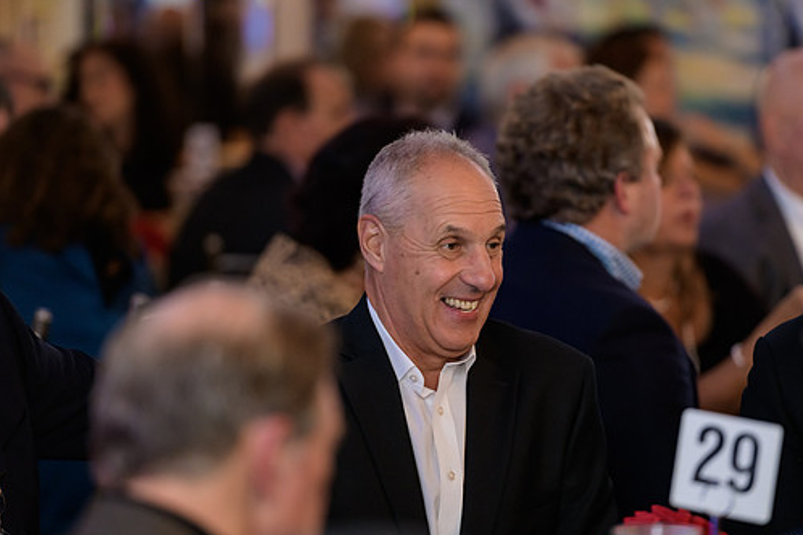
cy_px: 276
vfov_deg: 5.9
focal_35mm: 233
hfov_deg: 8.8
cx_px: 466
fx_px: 5197
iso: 1000
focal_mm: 200
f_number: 3.2
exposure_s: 1/125
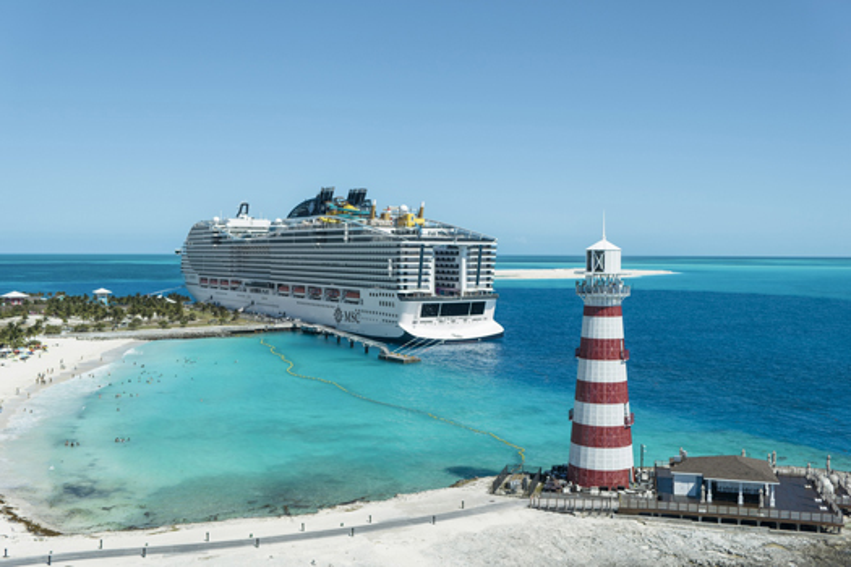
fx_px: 827
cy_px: 284
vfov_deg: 37.9
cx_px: 426
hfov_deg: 54.4
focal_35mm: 35
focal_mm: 35
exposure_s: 1/320
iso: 200
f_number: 3.5
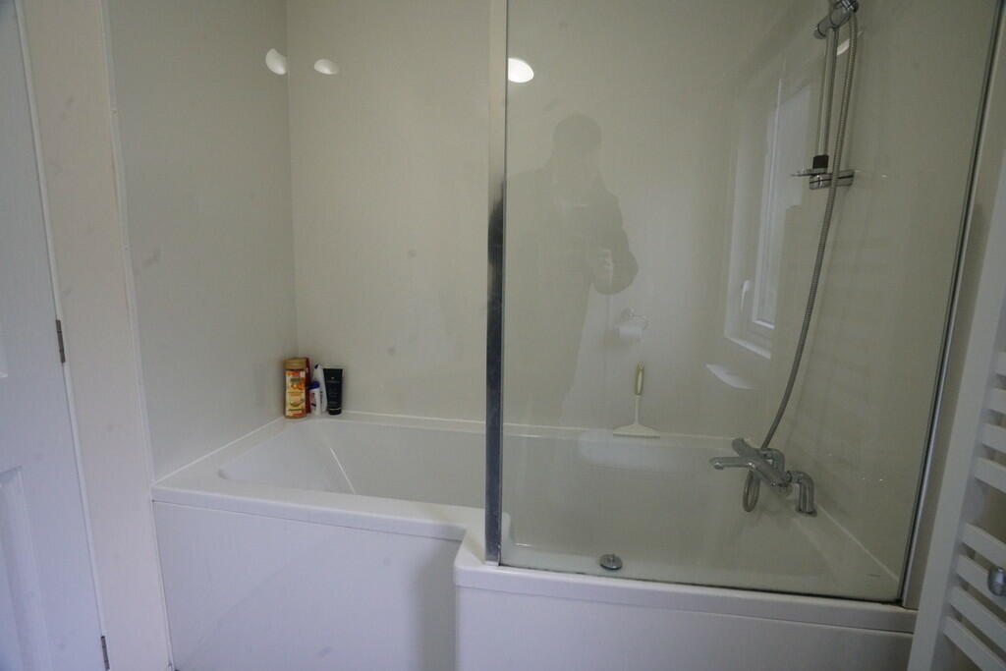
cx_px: 503
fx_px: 447
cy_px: 336
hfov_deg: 96.7
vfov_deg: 73.8
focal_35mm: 16
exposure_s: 1/40
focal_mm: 16
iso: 6400
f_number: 10
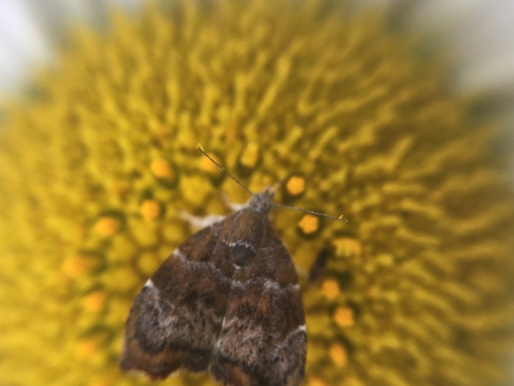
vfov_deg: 33.3
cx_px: 230
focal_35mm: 43
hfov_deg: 43.8
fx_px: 639
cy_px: 264
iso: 25
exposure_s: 1/109
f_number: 2.2
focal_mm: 4.15
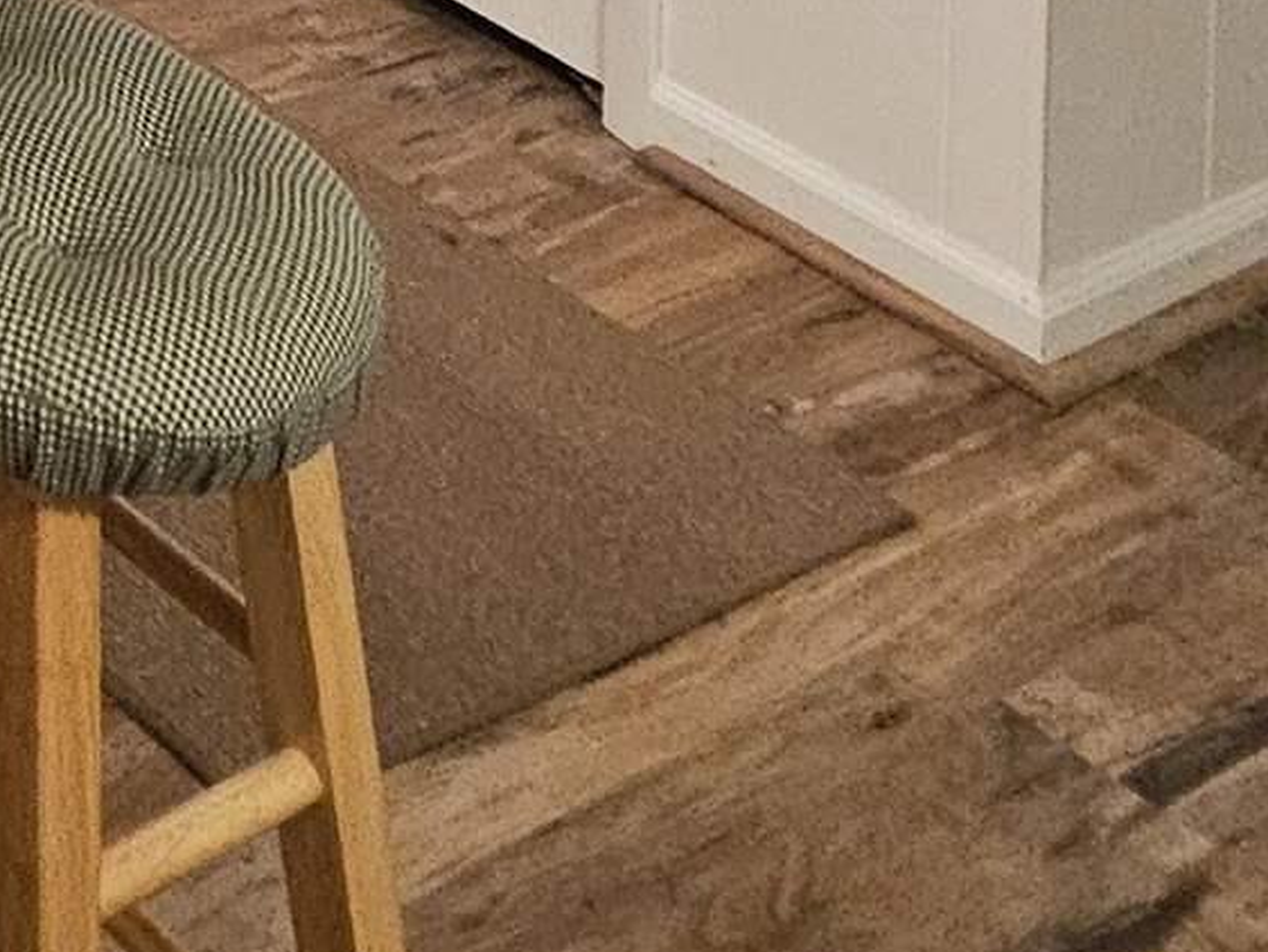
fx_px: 2602
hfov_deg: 19.1
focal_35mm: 71
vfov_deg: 12.8
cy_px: -1613
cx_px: -1146
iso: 400
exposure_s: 1/40
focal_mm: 2.2
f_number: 2.2
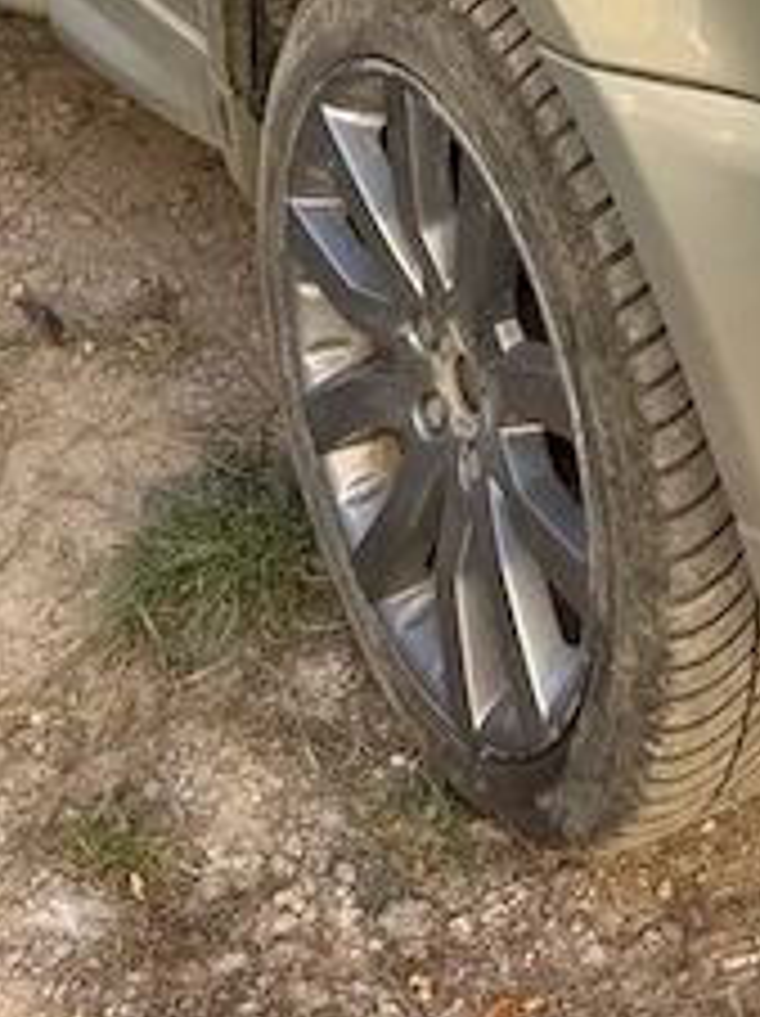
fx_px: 2493
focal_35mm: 85
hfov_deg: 16.9
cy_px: -626
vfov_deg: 19.3
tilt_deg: -9.1
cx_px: 764
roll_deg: +0.3
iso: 80
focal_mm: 6.76
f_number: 1.78
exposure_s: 1/702
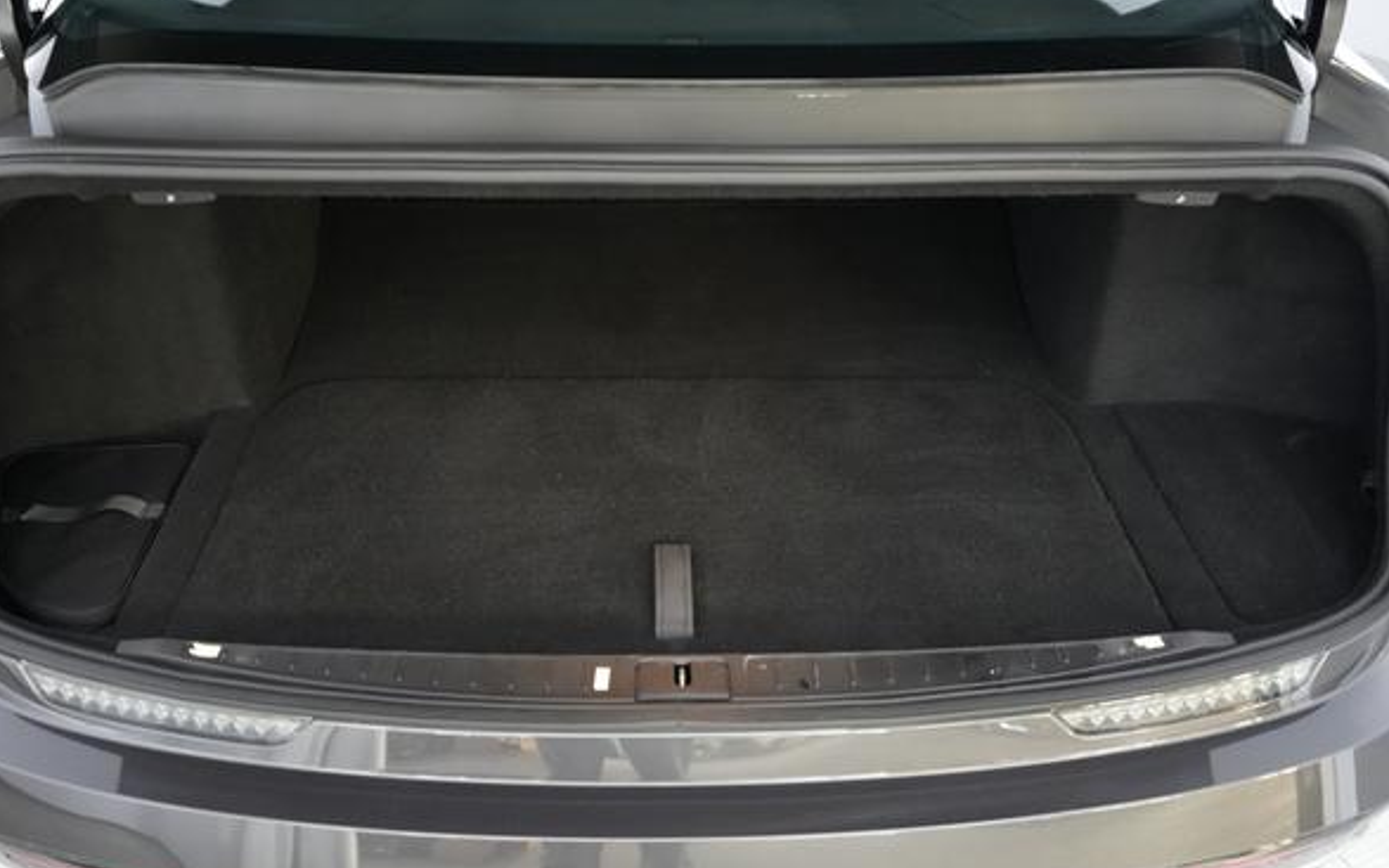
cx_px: 672
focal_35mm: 30
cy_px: 409
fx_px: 1136
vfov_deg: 41.8
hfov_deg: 62.9
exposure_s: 1/160
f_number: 2.8
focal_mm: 27
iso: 8000
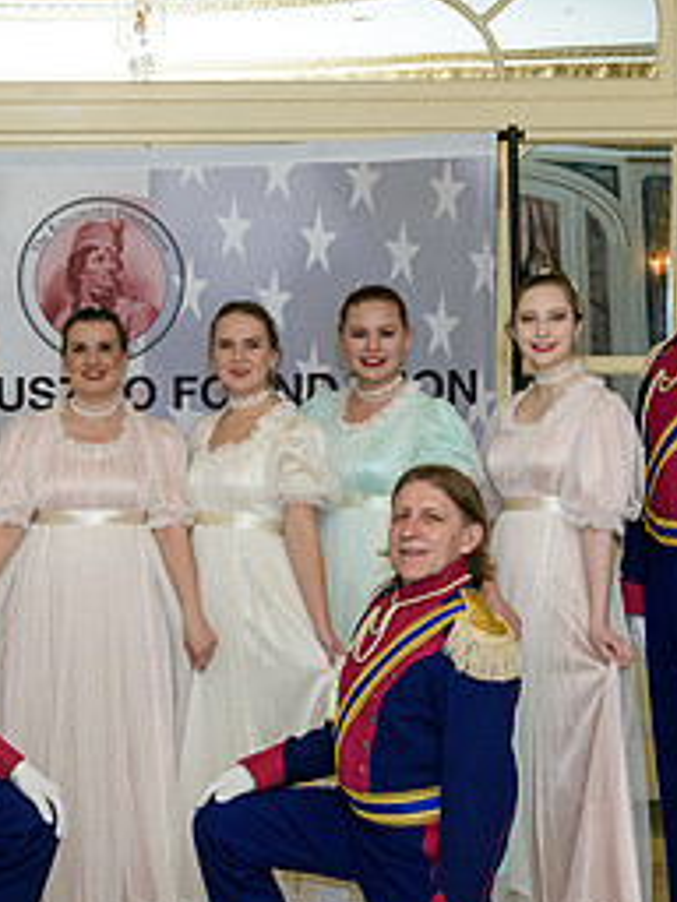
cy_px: 534
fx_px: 1930
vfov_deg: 26.3
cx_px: 88
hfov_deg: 19.6
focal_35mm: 74
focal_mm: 34
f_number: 4
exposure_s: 1/125
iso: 1600
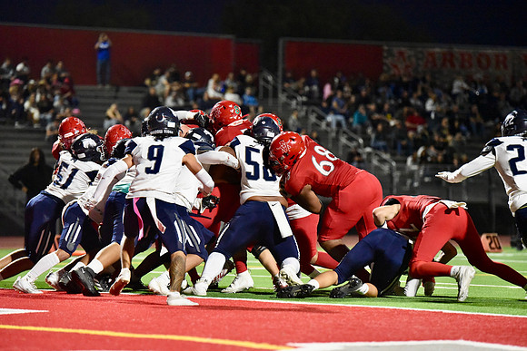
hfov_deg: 11.4
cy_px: 176
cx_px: 264
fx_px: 2635
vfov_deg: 7.6
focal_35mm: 180
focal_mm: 180
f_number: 2.8
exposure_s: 1/1000
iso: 12800
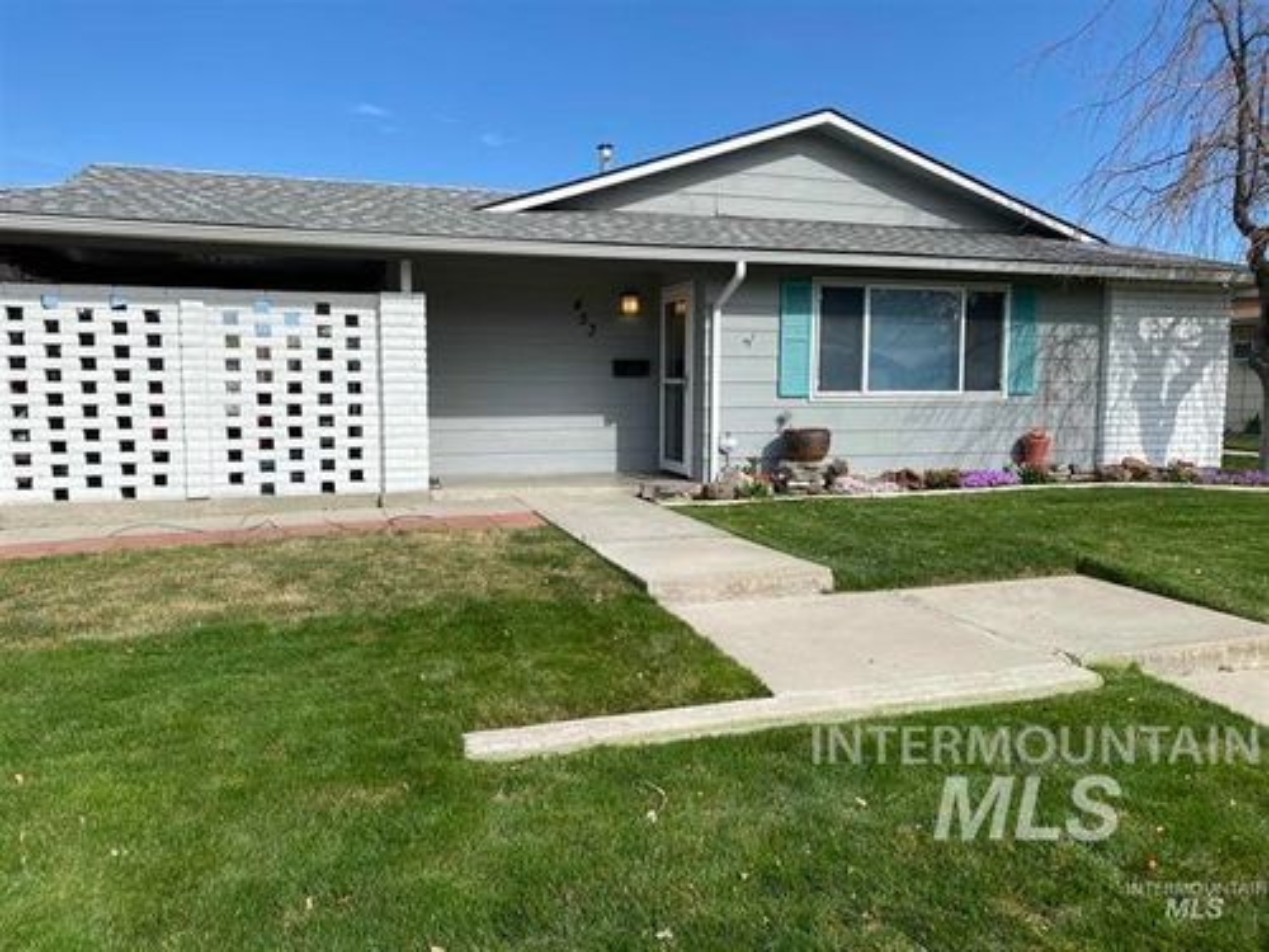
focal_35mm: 26
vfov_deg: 53.1
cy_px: 476
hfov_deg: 67.3
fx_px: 953
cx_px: 634
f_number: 1.8
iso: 32
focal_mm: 4.25
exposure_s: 1/3205
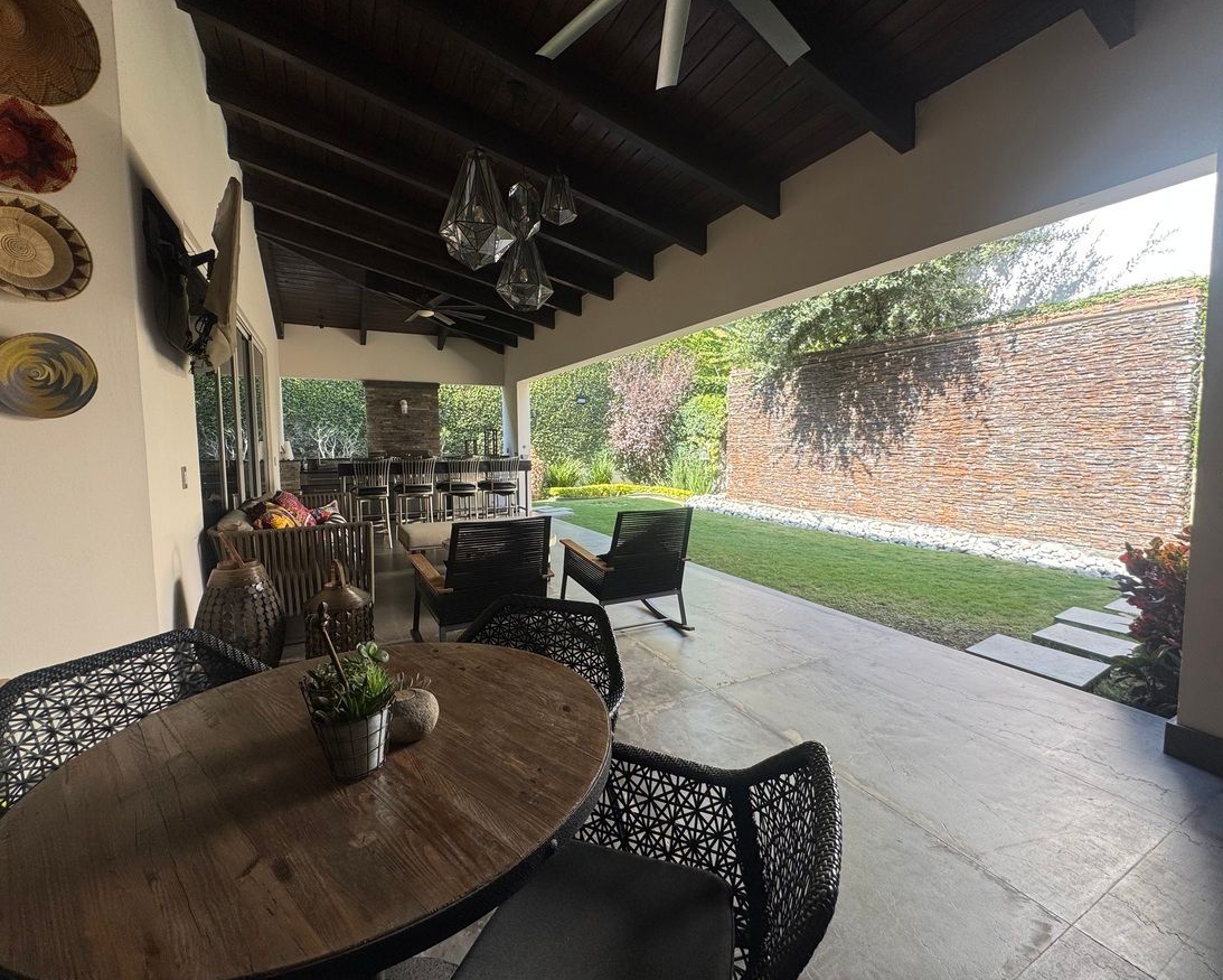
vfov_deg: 84.1
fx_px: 543
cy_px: 482
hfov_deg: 96.8
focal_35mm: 15
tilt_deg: -4.1
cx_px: 627
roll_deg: +0.6
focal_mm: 2.22
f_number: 2.2
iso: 40
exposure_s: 1/122
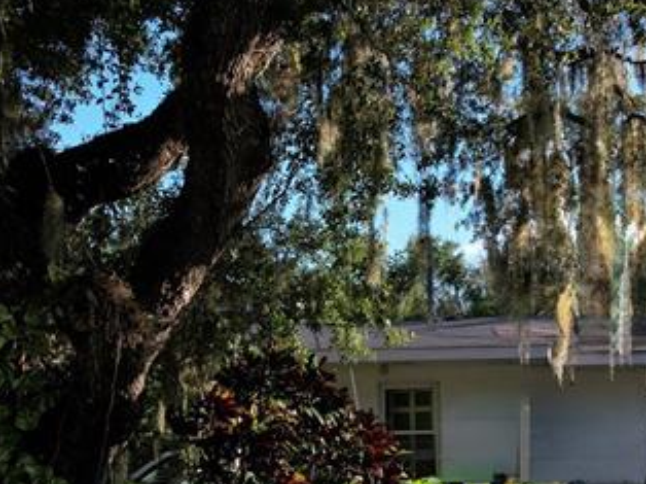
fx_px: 1287
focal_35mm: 69
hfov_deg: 28.2
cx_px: 323
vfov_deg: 21.2
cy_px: 292
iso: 100
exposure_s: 1/800
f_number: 2.8
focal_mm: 8.38
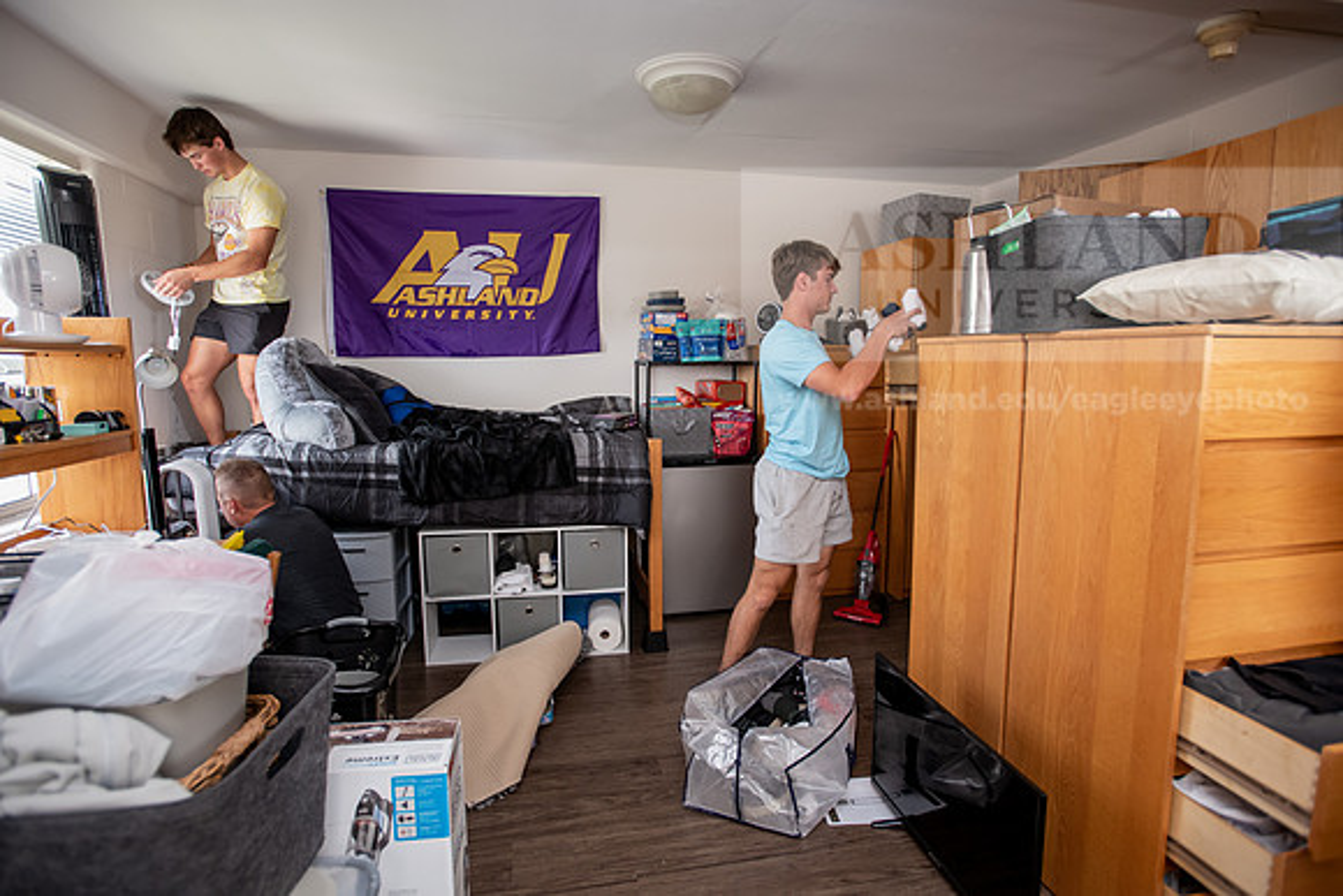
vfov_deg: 64.6
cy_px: 448
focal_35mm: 19
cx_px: 672
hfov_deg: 86.9
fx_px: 709
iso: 1000
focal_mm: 19
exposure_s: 1/100
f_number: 3.5
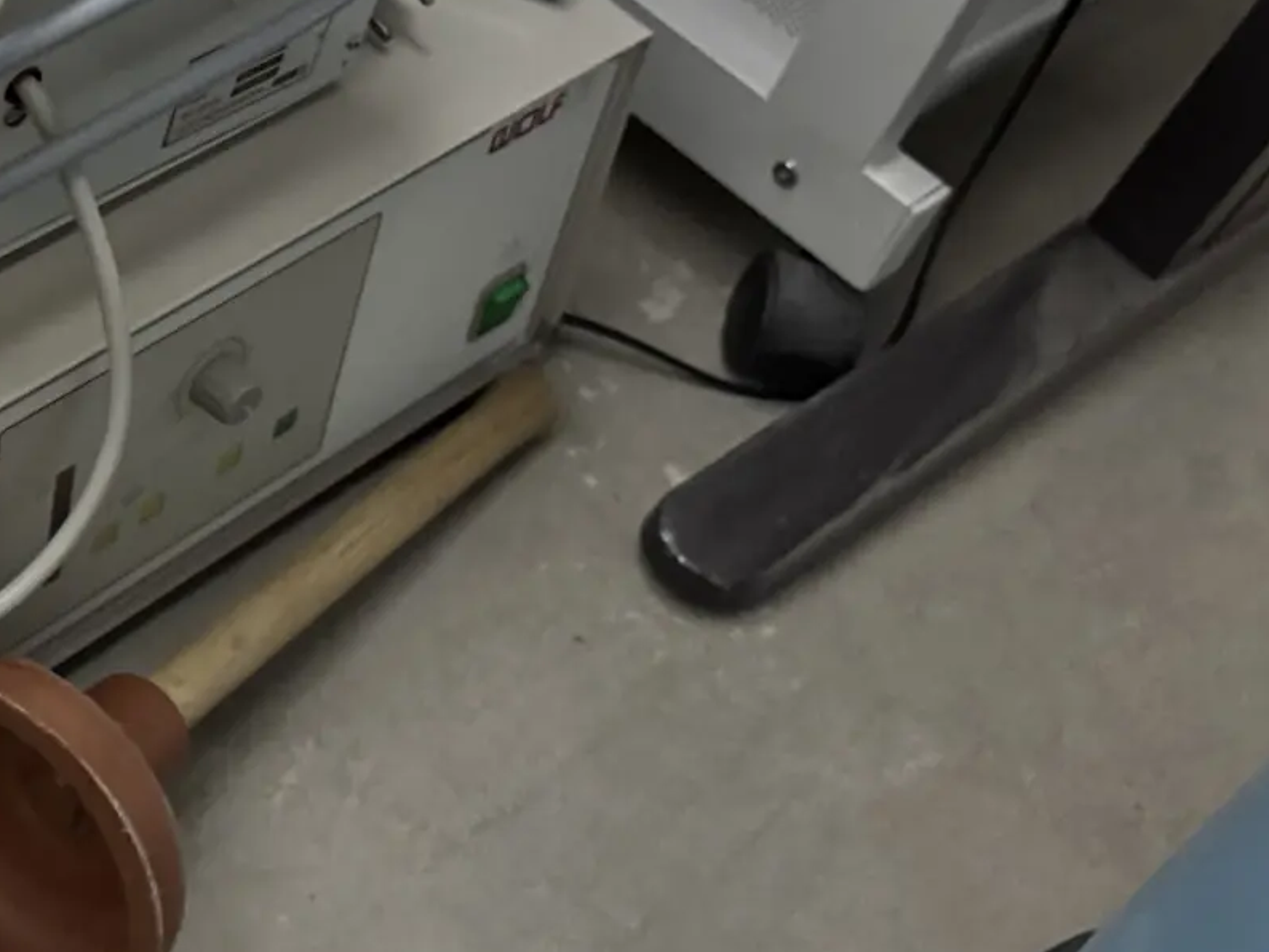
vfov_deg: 25.2
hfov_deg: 30.8
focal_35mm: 58
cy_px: 412
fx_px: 2127
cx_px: -8
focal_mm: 6.76
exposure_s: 1/33
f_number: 1.78
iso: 1000
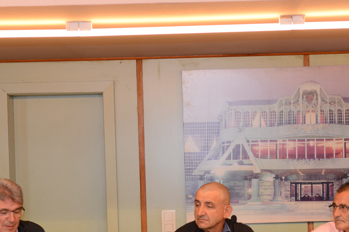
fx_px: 1231
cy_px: 204
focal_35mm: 127
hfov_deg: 16.1
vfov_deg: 10.7
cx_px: 213
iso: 800
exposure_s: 1/60
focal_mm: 45
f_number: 3.2
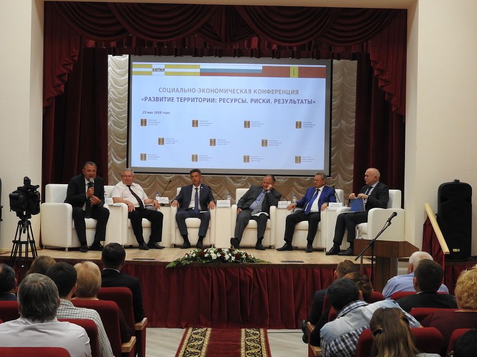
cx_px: 246
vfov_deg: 24.8
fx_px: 813
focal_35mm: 59
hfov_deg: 32.7
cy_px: 201
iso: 320
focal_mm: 9
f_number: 4
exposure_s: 1/30
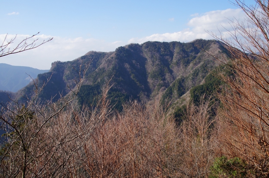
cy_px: 89
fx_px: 246
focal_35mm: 33
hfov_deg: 57.3
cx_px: 134
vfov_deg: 39.8
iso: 100
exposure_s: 1/100
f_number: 11
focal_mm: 22
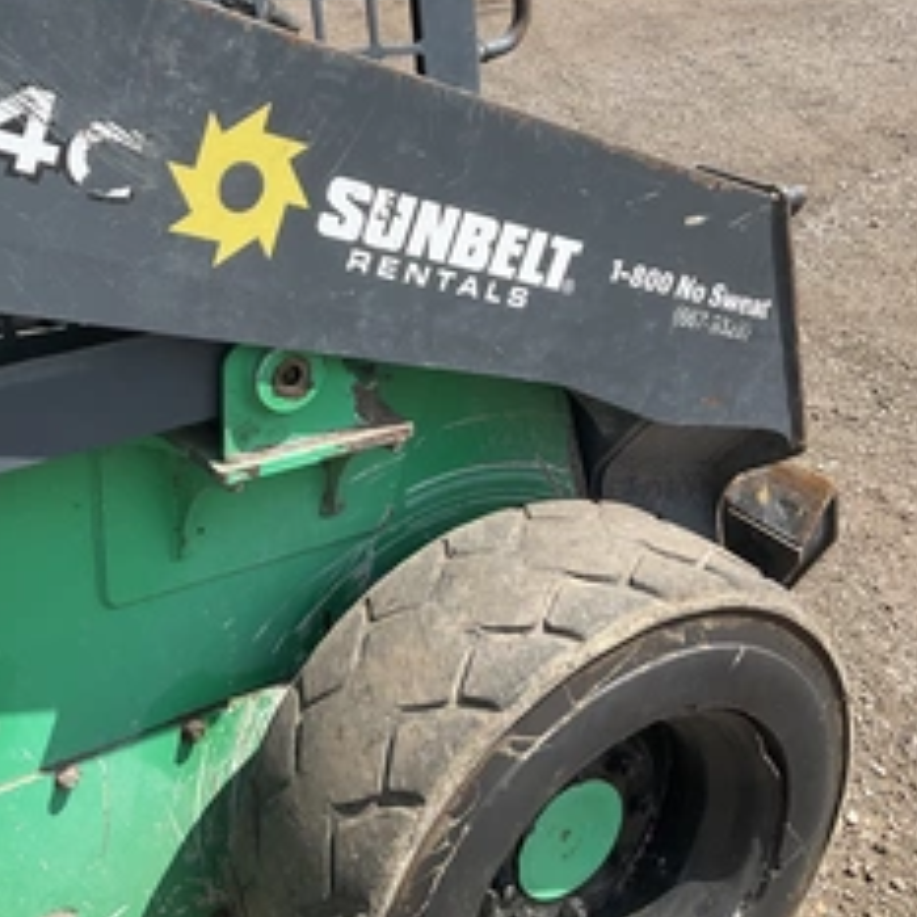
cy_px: 374
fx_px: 1319
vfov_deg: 38.2
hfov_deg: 38.0
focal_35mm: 44
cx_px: 331
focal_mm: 3
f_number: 1.8
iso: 25
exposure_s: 1/997
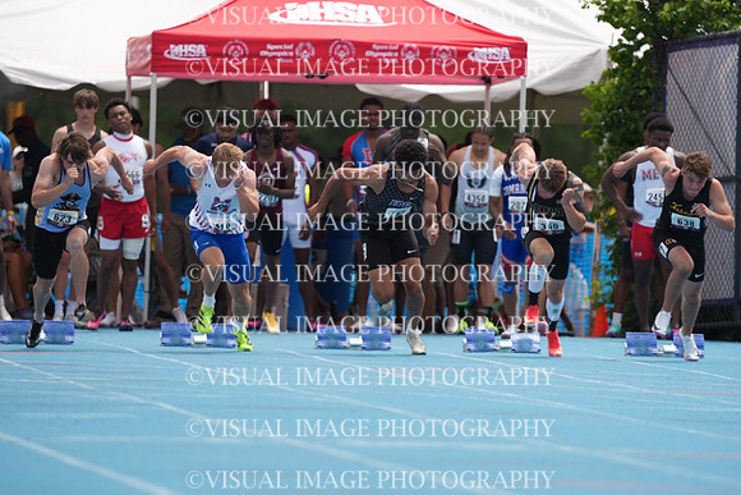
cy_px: 248
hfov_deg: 3.4
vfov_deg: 2.3
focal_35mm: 600
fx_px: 12352
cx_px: 370
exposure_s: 1/1600
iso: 500
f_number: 6.3
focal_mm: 600
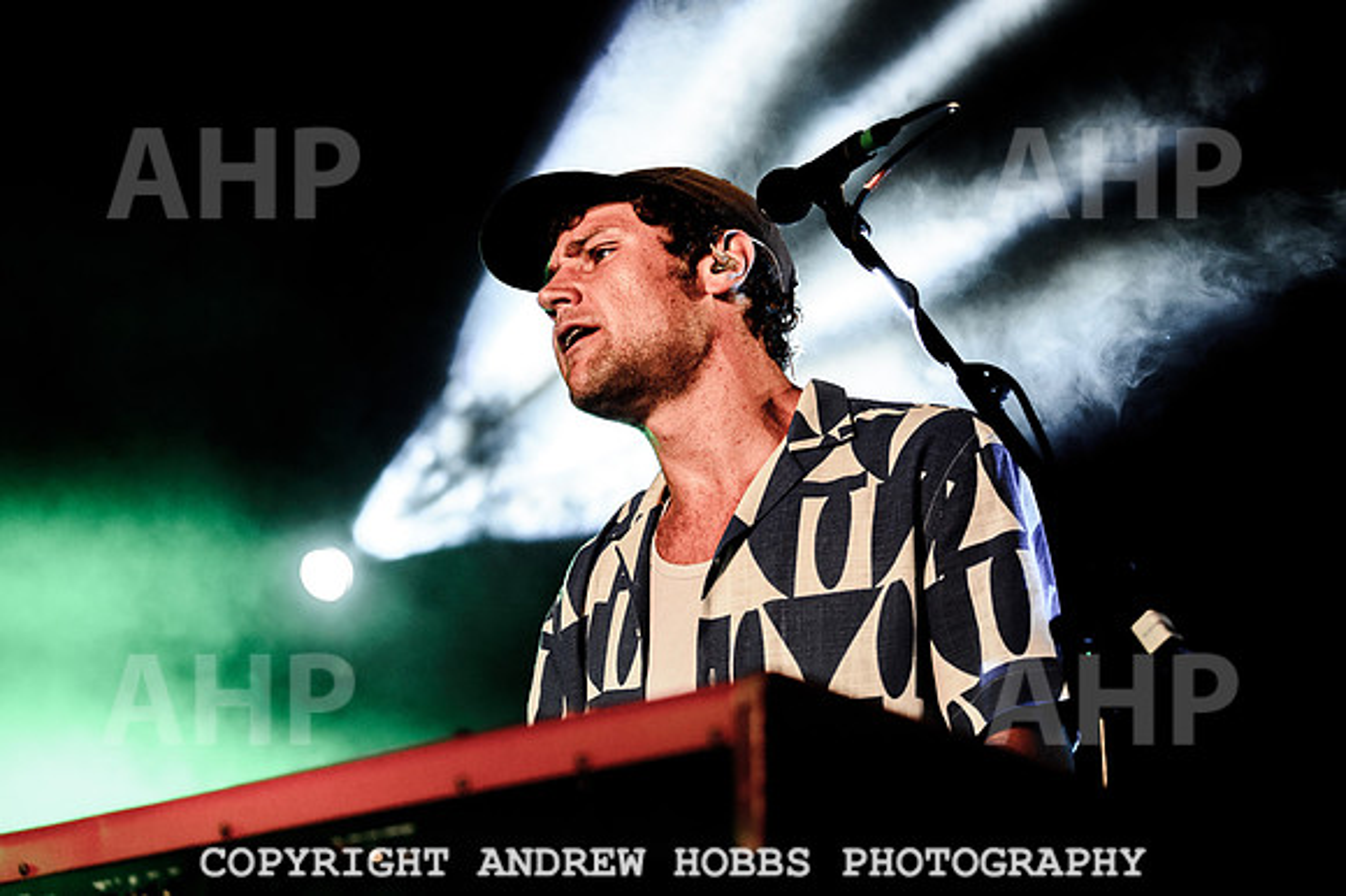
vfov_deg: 19.4
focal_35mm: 70
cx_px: 673
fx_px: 2616
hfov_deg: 28.9
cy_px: 448
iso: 1600
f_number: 2.8
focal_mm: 70
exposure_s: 1/2000
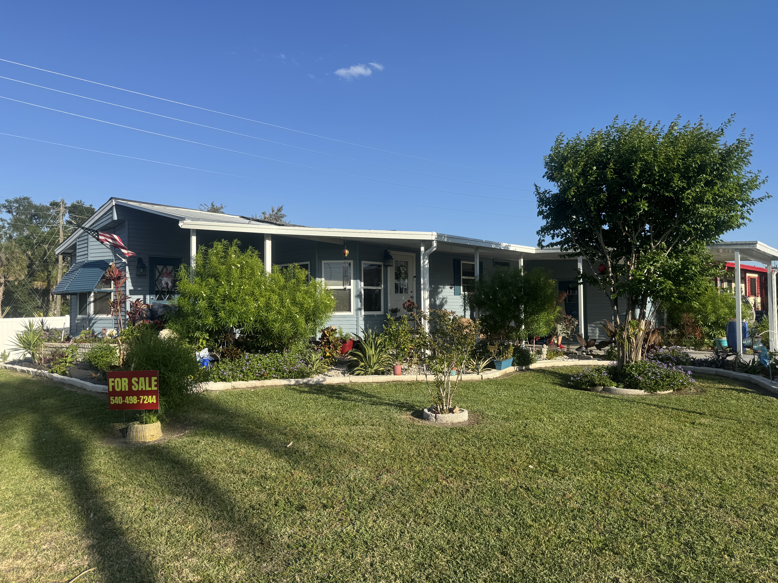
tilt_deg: +1.0
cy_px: 292
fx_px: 539
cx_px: 389
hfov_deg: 71.6
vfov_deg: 56.8
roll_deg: +1.8
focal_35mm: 24
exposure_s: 1/3247
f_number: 1.78
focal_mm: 6.76
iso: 80
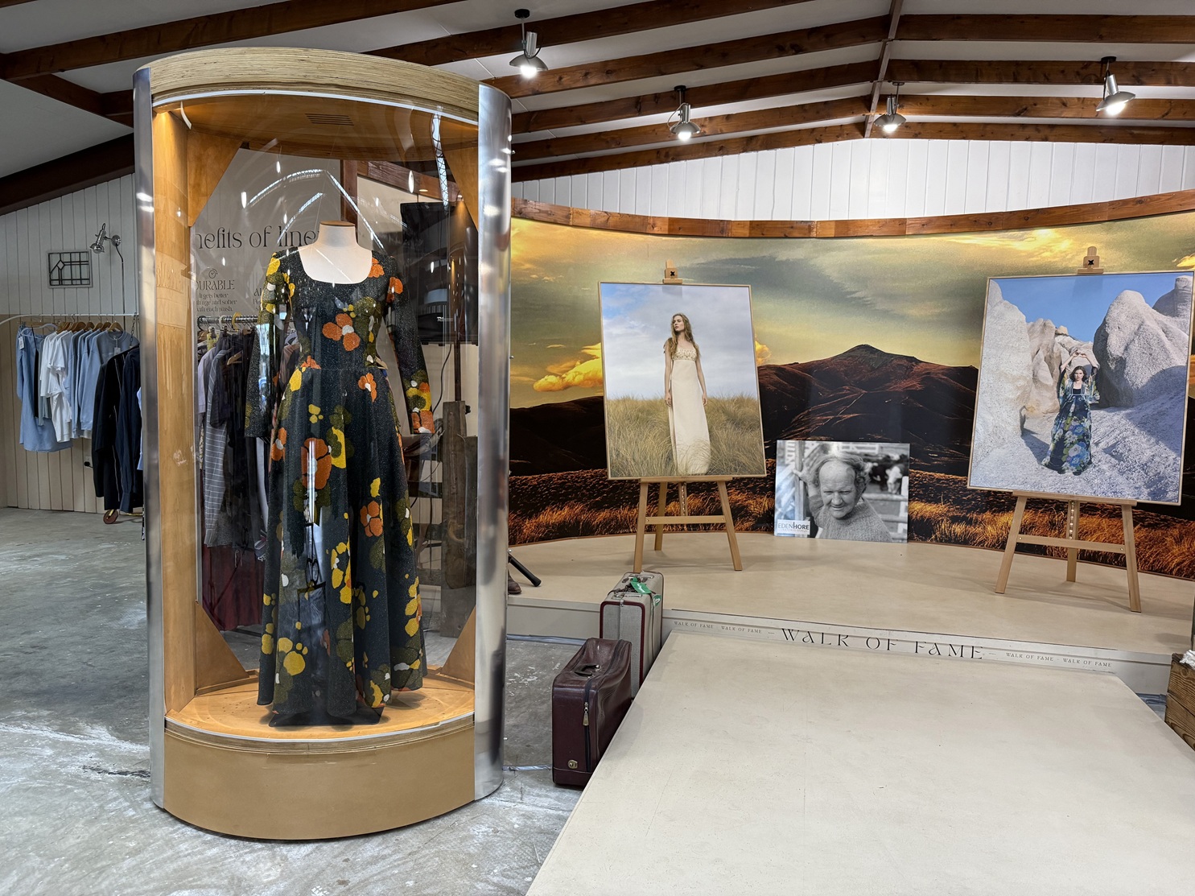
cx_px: 598
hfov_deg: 71.6
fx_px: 828
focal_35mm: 24
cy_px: 448
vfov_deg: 56.8
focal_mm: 6.76
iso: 200
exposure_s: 1/100
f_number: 1.78
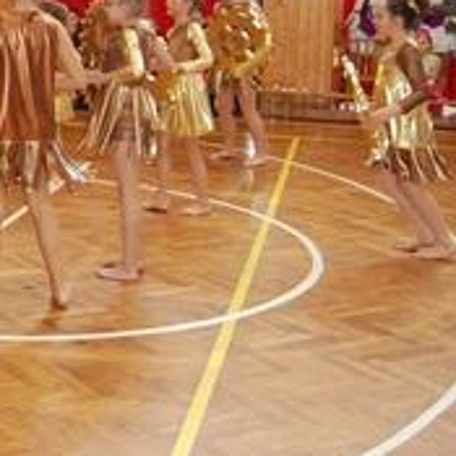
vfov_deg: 24.5
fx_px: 1032
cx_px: -99
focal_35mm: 69
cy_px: 86
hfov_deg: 22.8
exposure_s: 1/60
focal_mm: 19
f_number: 3.5
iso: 400
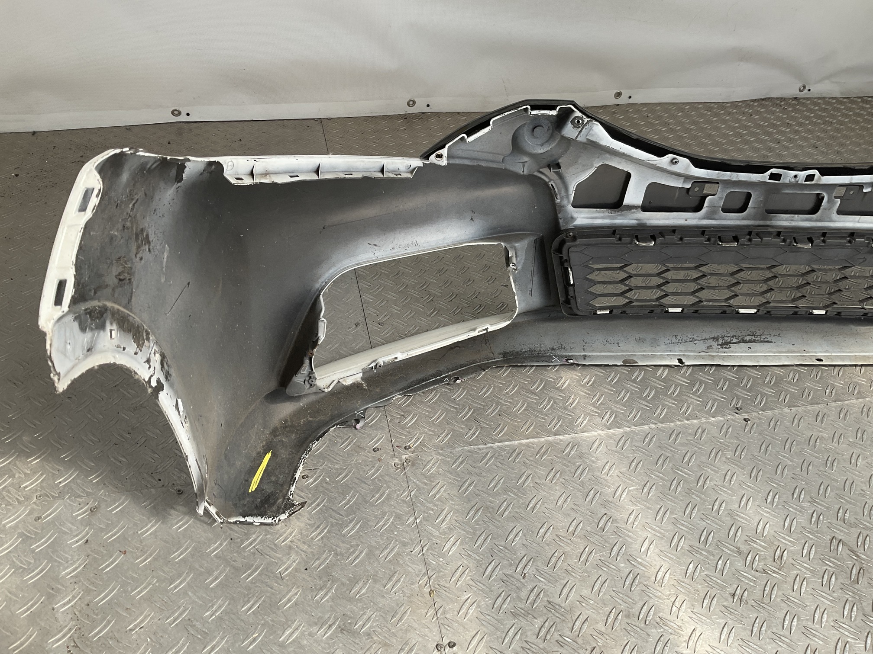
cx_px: 436
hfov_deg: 61.7
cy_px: 327
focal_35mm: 29
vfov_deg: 48.2
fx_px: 731
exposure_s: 1/500
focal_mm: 3
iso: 16
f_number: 1.8
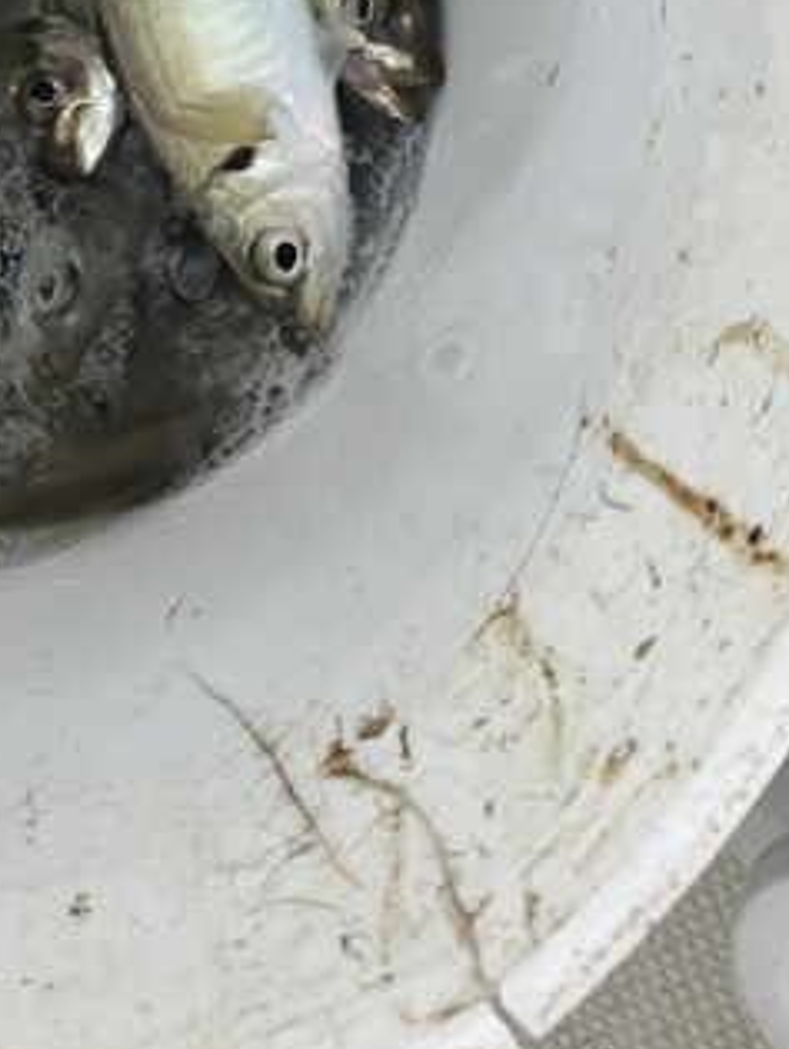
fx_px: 2153
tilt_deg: -83.7
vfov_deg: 25.6
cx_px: -40
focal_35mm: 71
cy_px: -73
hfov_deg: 20.0
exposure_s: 1/86
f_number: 1.8
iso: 80
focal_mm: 3.99
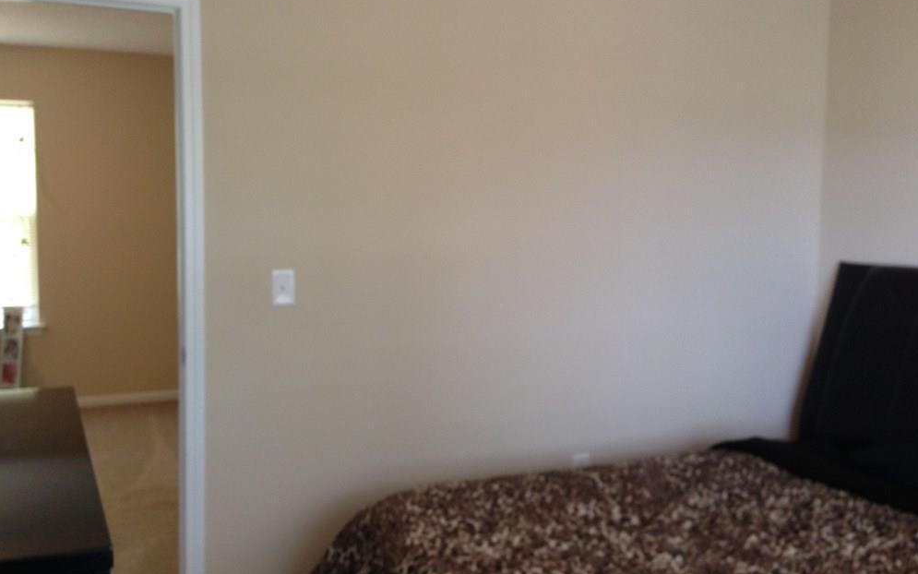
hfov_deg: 54.0
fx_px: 901
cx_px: 456
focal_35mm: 36
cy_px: 281
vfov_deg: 35.3
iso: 160
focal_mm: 4.12
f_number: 2.4
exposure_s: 1/20
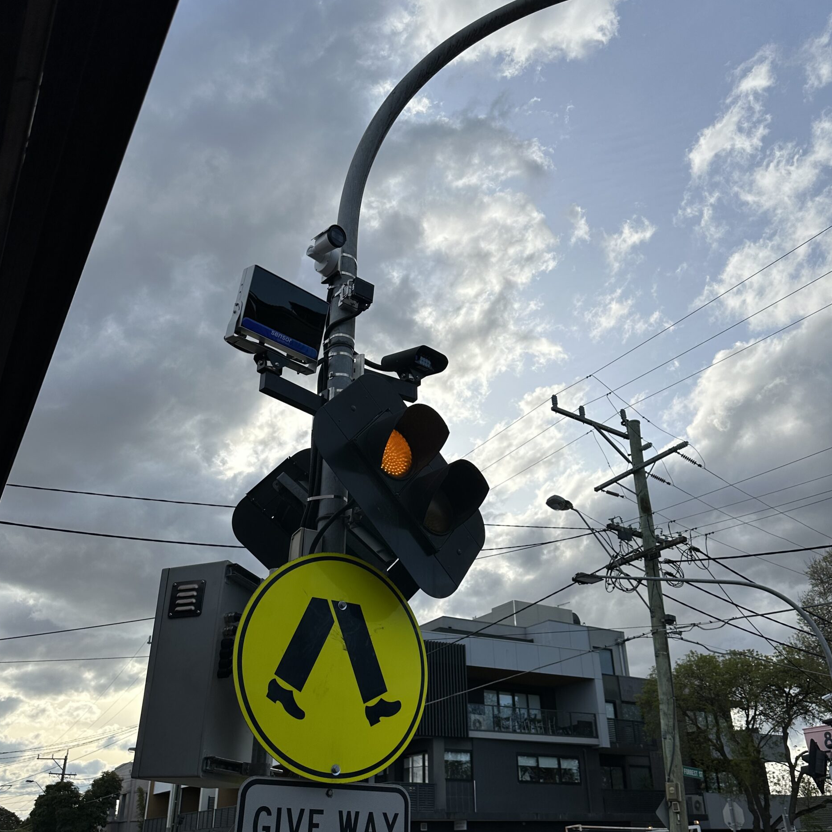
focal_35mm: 29
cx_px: 420
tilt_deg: +26.1
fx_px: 789
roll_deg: +0.6
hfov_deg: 55.6
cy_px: 467
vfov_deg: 55.5
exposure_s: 1/5848
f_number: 1.78
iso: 80
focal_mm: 6.86
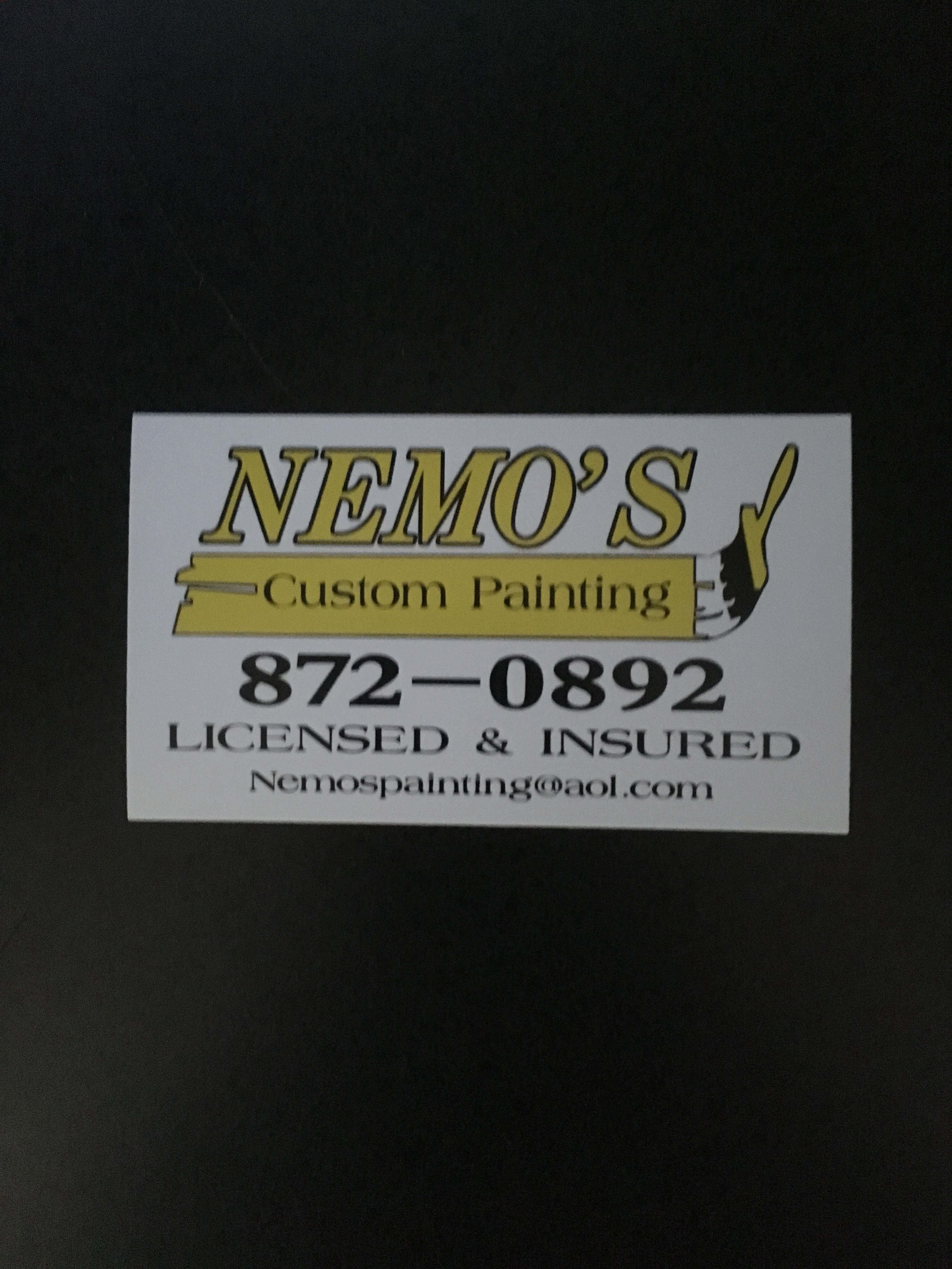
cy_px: 634
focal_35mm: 29
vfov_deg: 61.7
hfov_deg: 48.2
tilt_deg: -87.1
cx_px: 476
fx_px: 1063
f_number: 2.2
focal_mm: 4.15
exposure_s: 1/15
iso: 800
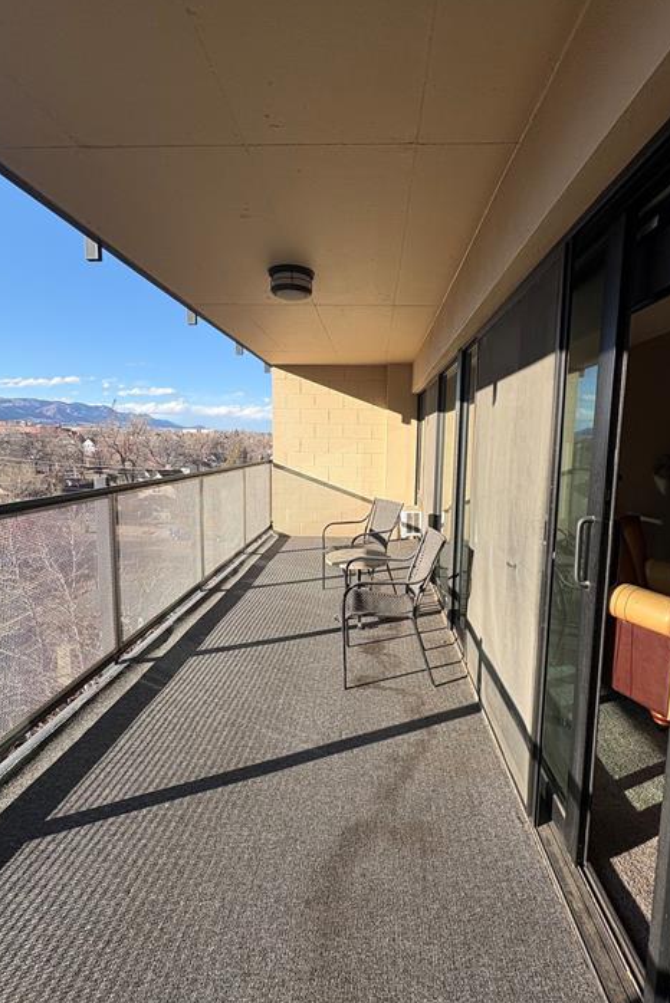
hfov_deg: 73.7
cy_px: 489
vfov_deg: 96.7
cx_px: 354
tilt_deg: -5.4
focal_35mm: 16
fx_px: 446
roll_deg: -1.5
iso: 40
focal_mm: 2.22
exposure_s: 1/1048
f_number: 2.2
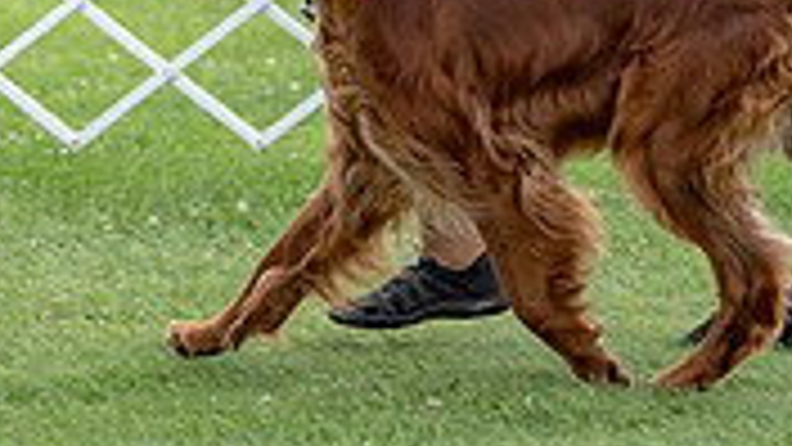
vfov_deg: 2.5
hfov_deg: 4.4
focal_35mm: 491
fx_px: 10311
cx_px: 268
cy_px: -387
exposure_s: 1/500
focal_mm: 122
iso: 100
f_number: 2.8
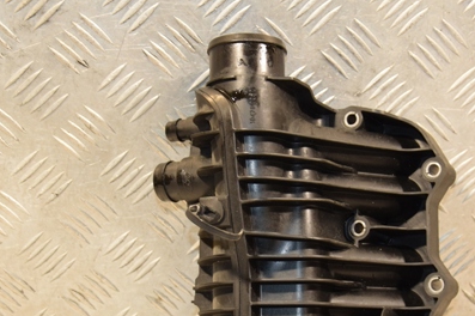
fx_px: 1213
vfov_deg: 14.8
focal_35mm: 92
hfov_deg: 22.1
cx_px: 290
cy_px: 250
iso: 800
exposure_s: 1/125
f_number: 5
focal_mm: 38
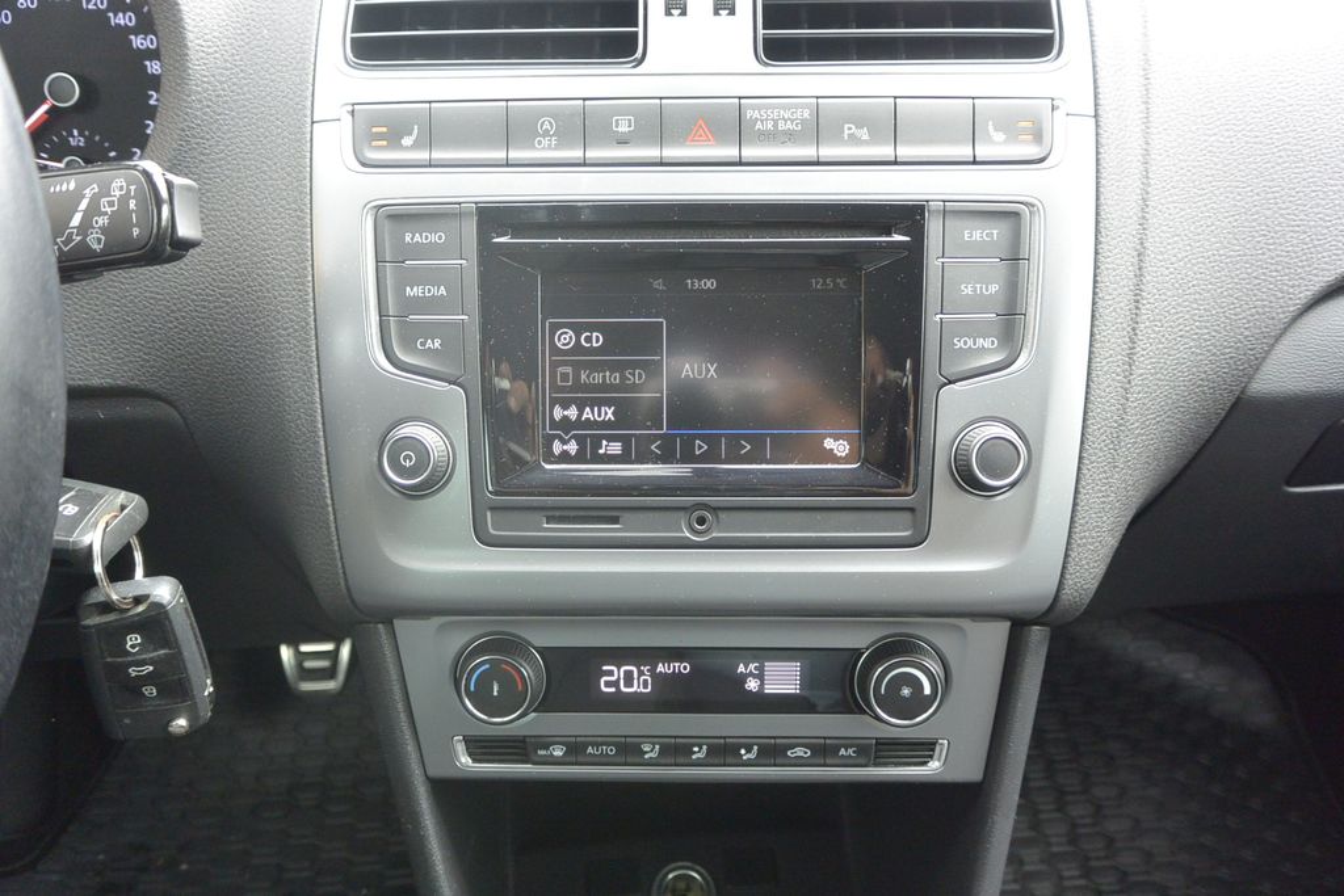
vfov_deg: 47.9
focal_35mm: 27
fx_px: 1008
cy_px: 448
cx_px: 672
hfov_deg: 67.4
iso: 360
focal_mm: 10
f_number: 3.5
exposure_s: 1/125
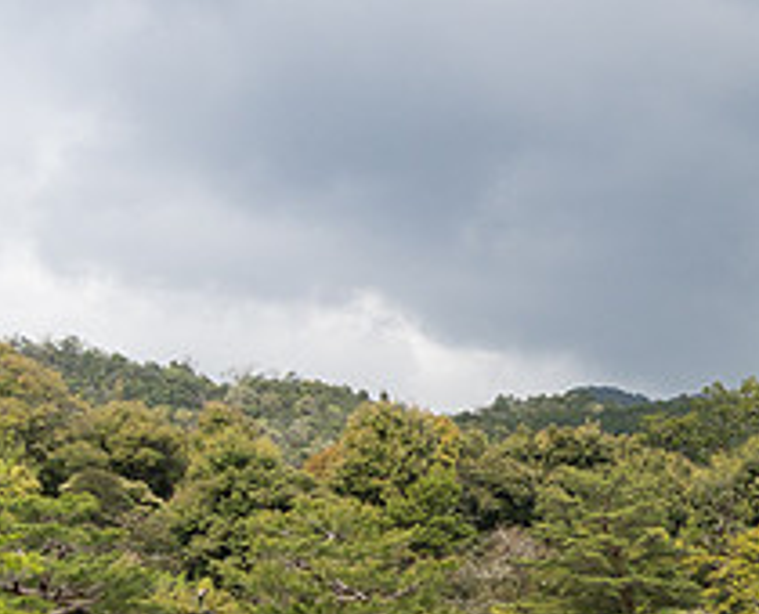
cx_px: 1299
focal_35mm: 102
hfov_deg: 16.2
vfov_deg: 14.8
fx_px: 2302
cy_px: 698
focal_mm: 31
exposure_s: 1/250
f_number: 16
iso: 800
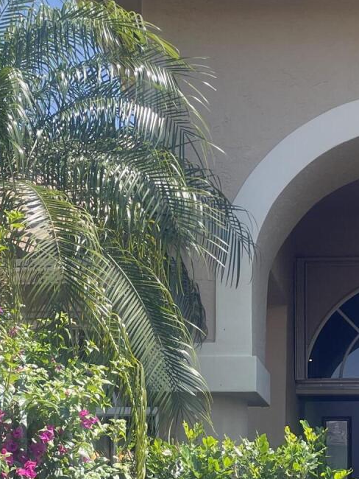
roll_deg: +0.4
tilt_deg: +6.4
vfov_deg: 23.6
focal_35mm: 80
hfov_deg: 18.0
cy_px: 451
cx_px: 353
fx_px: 1106
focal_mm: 4.2
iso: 32
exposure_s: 1/997
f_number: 1.6
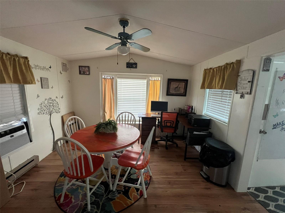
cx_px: 142
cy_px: 106
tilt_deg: -10.3
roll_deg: -1.5
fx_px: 107
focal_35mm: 13
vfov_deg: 89.9
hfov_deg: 106.2
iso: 320
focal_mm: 1.57
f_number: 1.8
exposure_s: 1/60
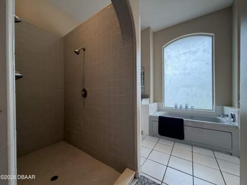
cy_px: 92
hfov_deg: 102.1
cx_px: 124
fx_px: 100
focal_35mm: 14
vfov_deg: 85.6
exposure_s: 1/120
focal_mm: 2.22
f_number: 2.2
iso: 125
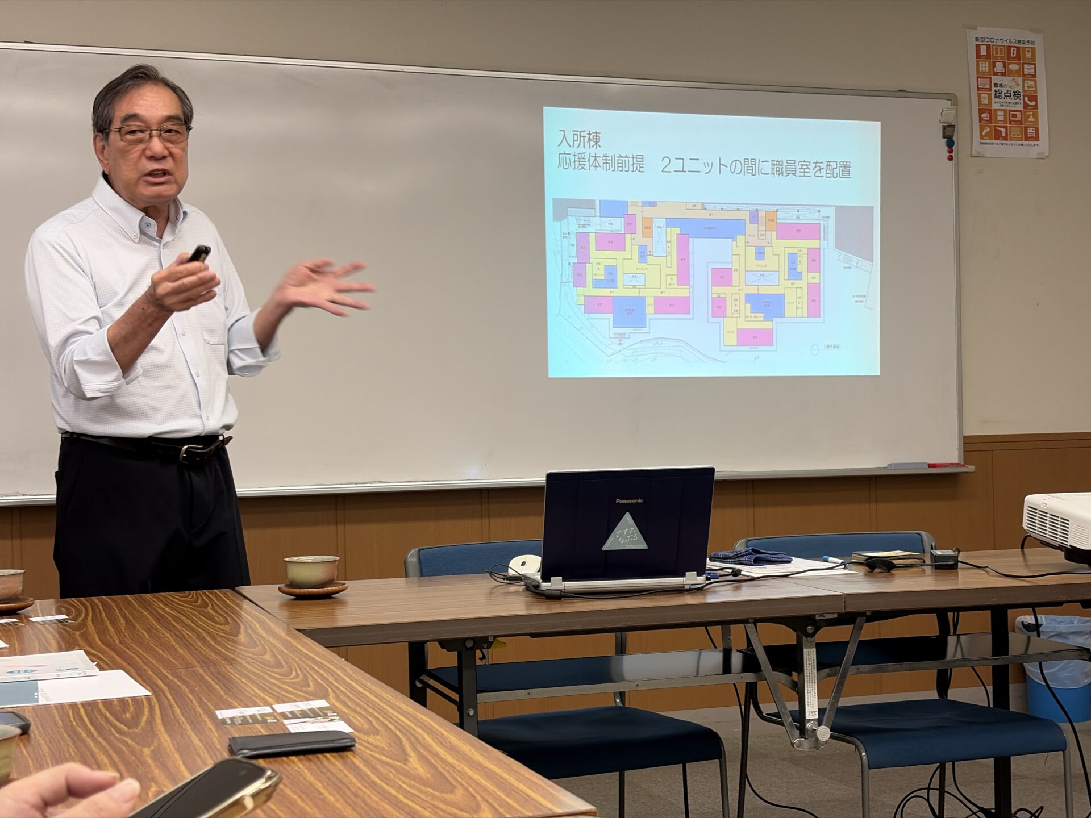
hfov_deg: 36.8
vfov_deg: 28.0
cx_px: 546
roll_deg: +2.0
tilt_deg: +0.3
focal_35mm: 52
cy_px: 409
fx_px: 1639
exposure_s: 1/50
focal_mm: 5.96
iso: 40
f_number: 1.6
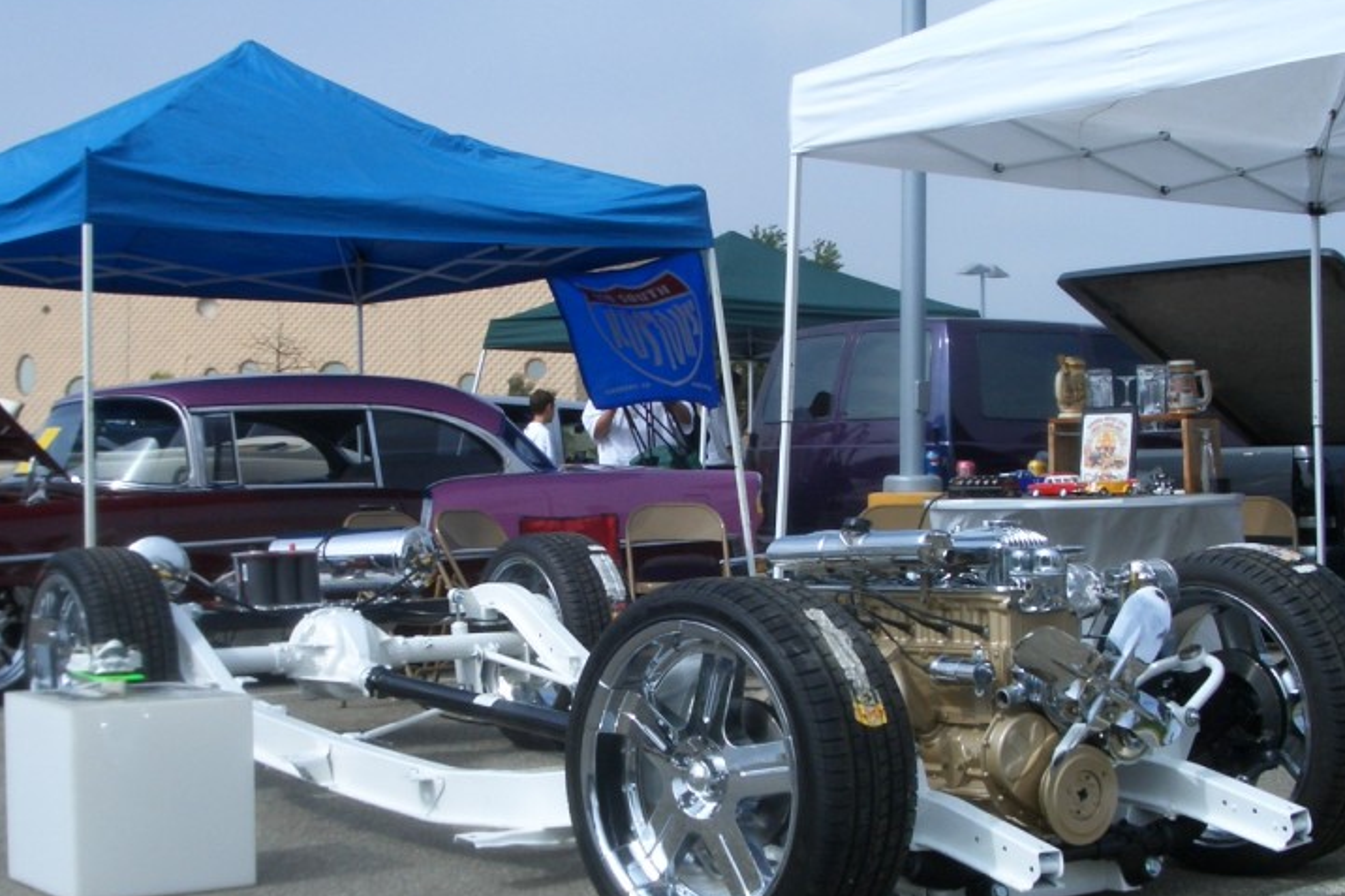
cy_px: 543
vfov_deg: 22.2
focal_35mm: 61
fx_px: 2278
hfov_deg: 32.9
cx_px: 599
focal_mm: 6.8
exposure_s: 1/800
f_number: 4.6
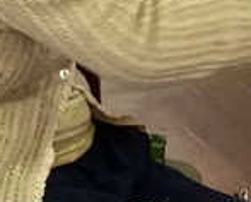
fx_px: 1532
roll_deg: -2.0
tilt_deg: -31.2
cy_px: 219
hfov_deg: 9.3
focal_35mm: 206
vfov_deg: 7.5
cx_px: 190
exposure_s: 1/40
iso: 250
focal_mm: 3.3
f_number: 2.4
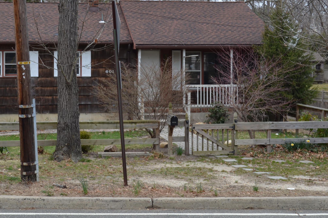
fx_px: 574
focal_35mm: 63
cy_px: 87
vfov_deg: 21.5
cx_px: 135
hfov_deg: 31.8
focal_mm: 28
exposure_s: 1/125
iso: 100
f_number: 5.6
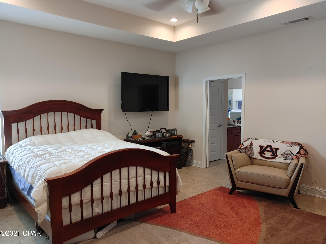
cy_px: 122
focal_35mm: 26
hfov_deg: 67.3
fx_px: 245
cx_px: 163
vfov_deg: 53.1
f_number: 1.8
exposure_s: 1/30
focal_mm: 5.58
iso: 150
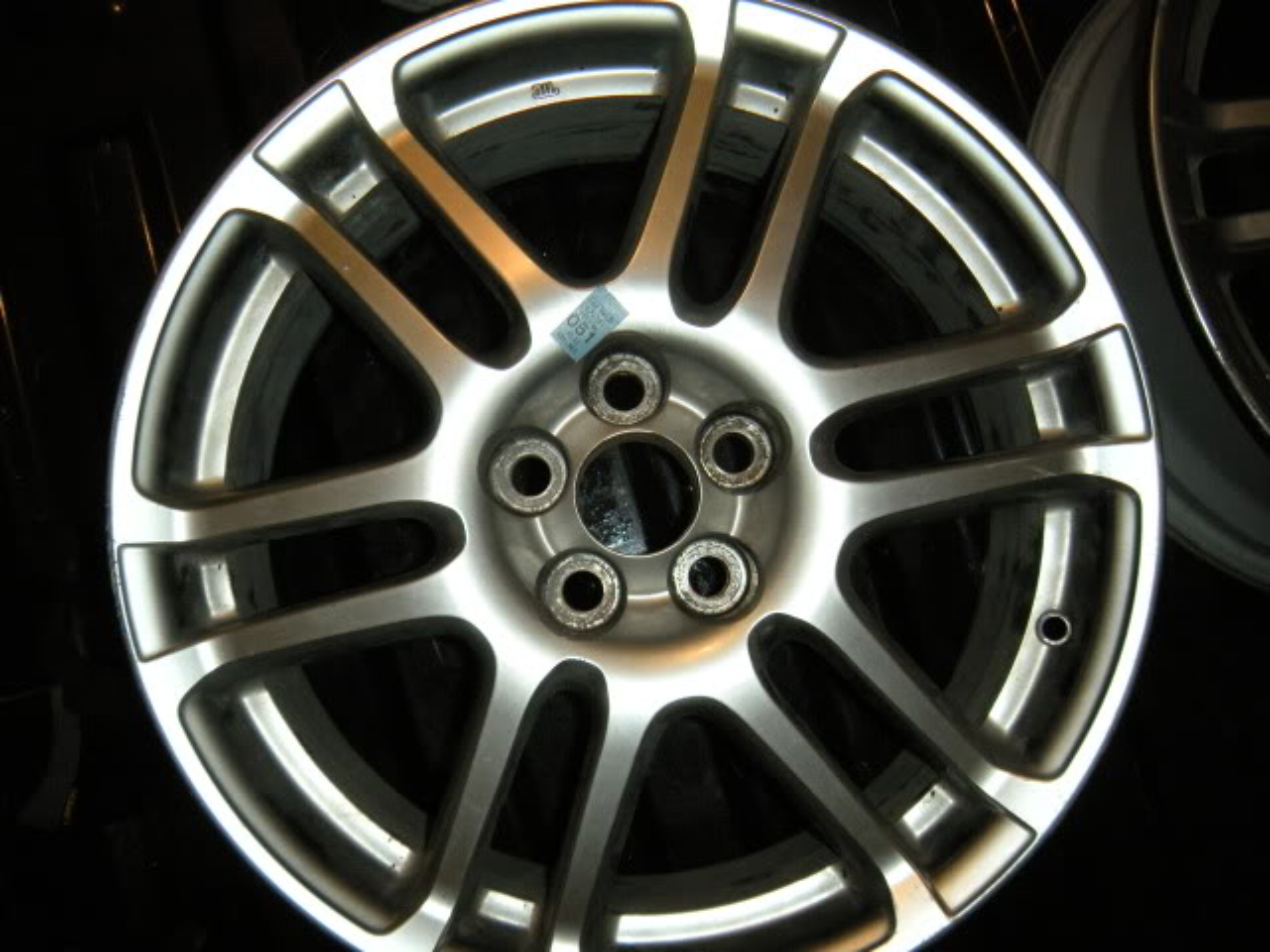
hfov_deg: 52.6
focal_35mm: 35
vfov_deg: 40.7
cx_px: 635
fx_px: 1284
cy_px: 476
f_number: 3.8
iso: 200
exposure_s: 1/60
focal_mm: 5.9
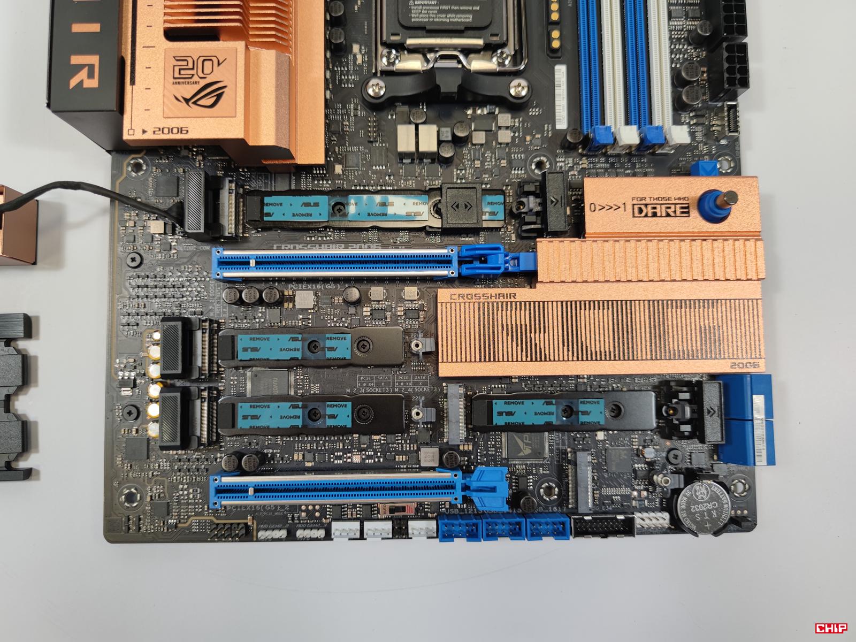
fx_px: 618
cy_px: 321
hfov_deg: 69.4
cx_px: 428
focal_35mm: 25
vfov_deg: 54.9
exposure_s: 1/100
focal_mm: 6.78
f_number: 1.85
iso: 73
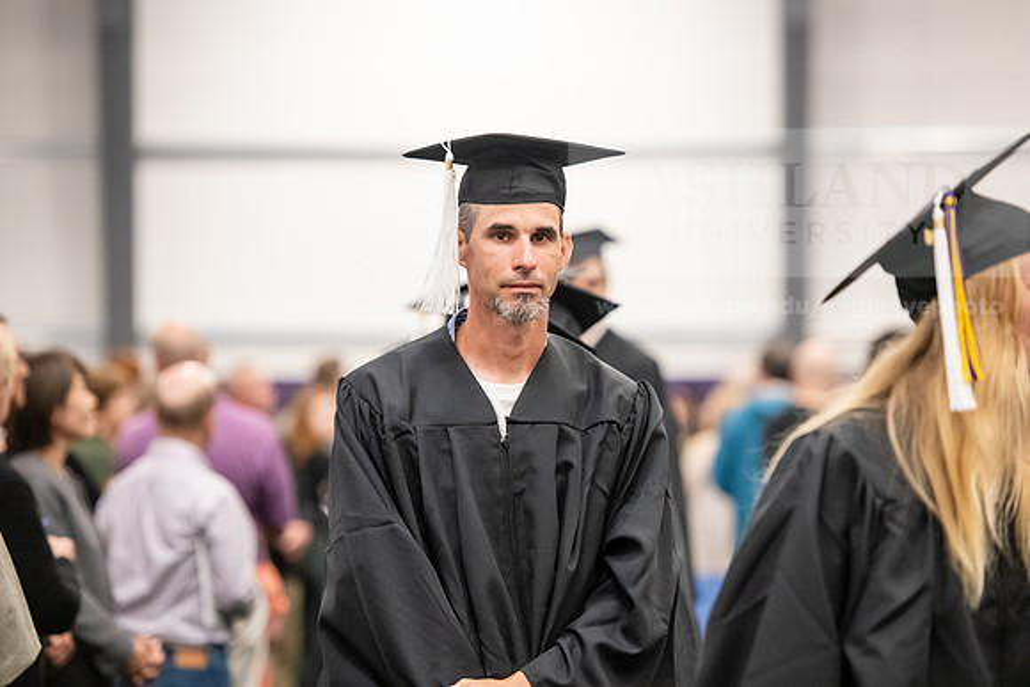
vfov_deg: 9.2
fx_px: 4292
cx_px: 515
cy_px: 344
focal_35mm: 150
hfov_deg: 13.7
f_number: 3.2
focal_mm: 150
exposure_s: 1/200
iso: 3200
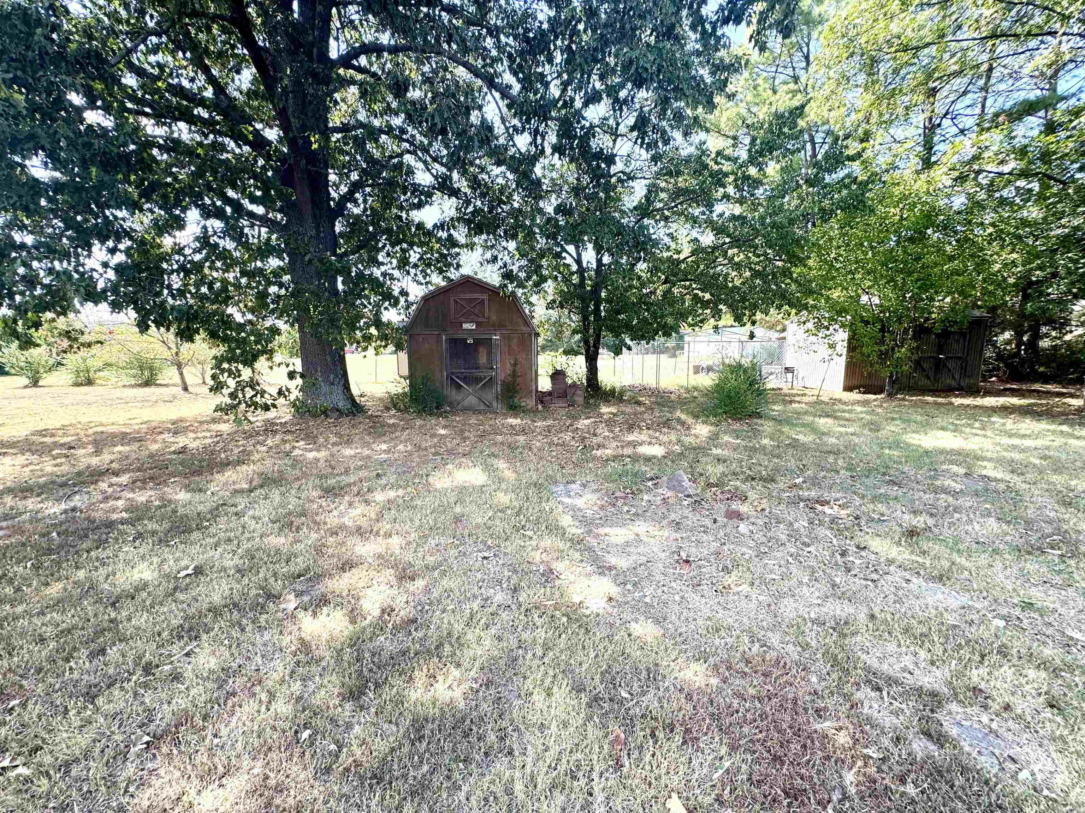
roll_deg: +1.2
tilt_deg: -8.2
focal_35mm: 14
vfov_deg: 85.7
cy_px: 406
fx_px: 439
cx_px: 542
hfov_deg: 102.1
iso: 40
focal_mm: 2.22
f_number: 2.2
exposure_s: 1/239
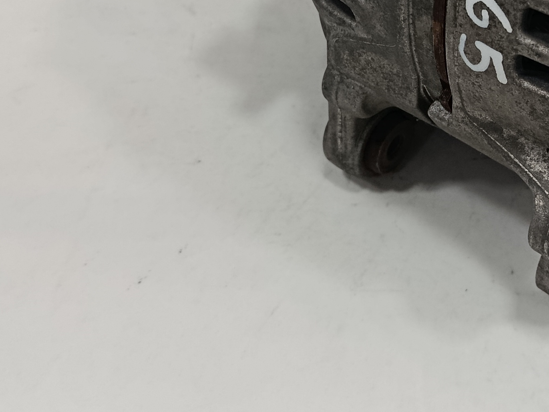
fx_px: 1110
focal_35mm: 70
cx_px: 469
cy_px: 76
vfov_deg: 20.8
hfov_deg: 27.0
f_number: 1.7
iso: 916
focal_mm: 5.24
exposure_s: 1/100
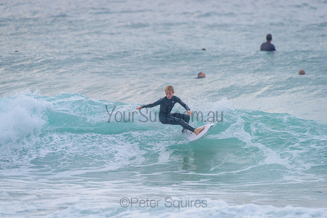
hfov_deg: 3.4
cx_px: 159
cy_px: 107
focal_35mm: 613
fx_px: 5570
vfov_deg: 2.2
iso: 640
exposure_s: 1/1600
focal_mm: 500
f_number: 5.6
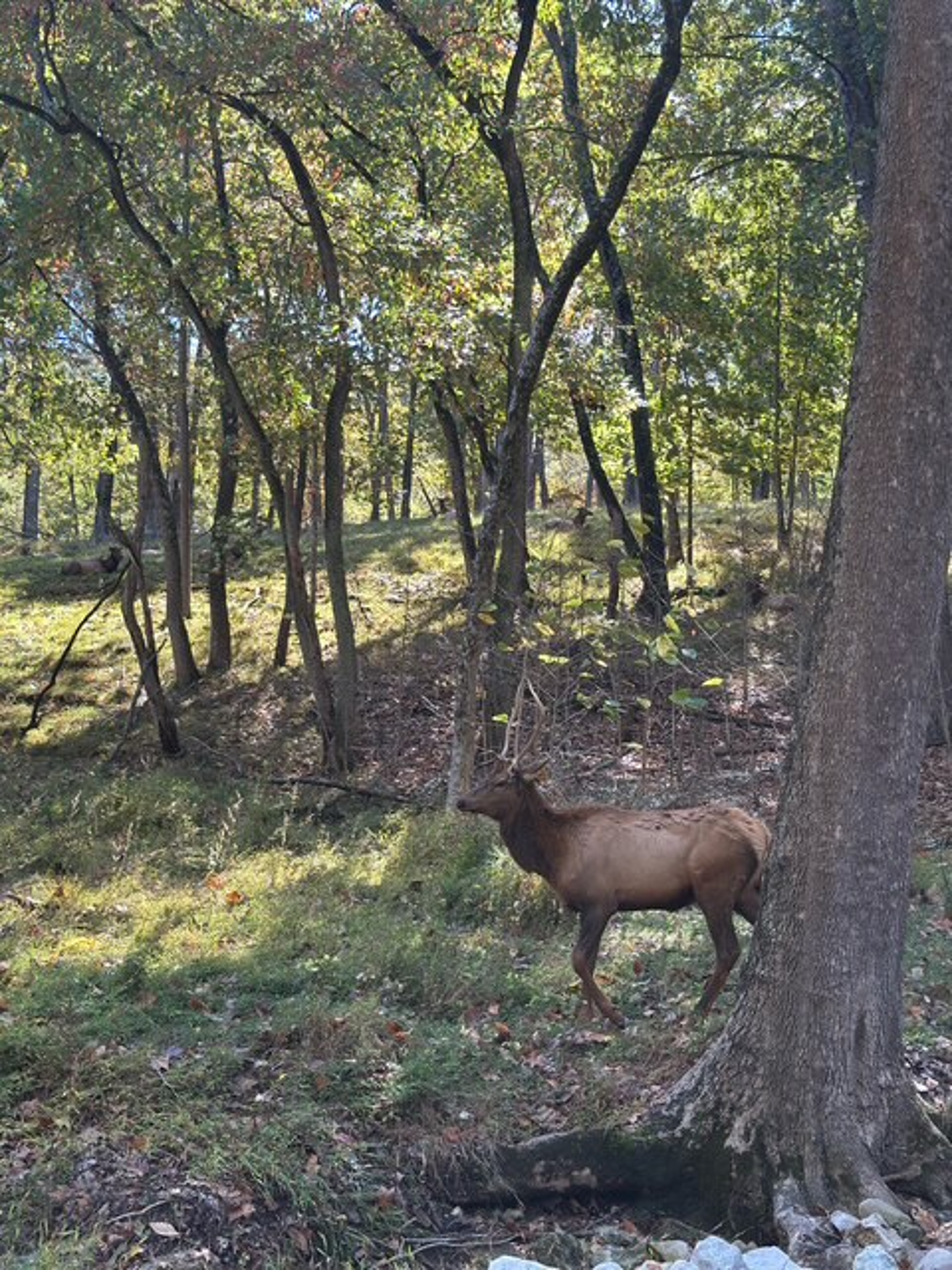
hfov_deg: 30.3
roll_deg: -2.9
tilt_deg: +5.9
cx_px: 476
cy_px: 635
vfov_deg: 39.7
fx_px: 1760
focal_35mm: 48
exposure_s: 1/270
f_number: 1.78
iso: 80
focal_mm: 6.86
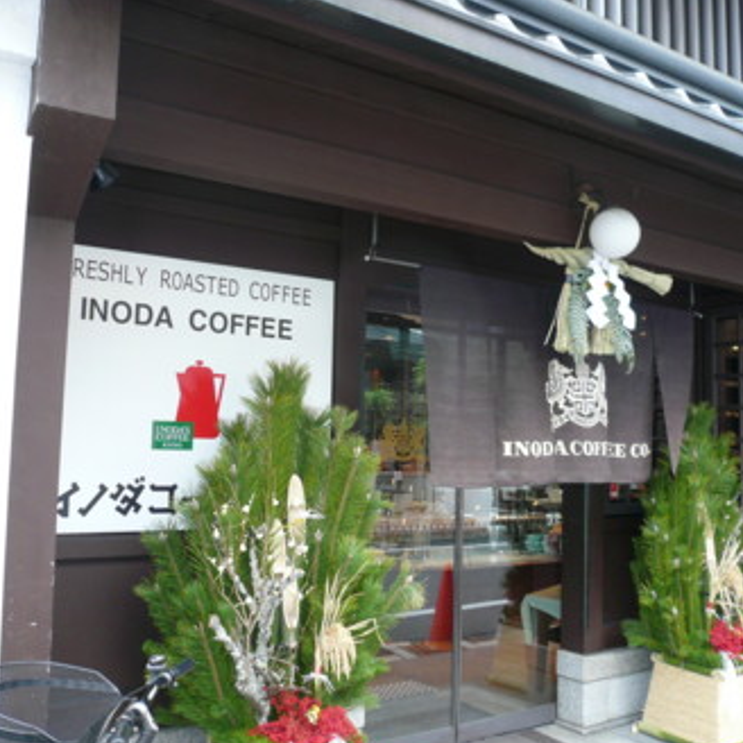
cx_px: 396
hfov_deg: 48.4
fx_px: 826
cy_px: 376
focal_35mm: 34
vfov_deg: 48.4
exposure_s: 1/30
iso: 100
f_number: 2.8
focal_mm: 4.6
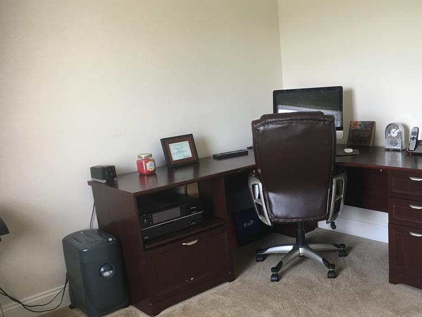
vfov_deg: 37.5
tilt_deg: -13.1
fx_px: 463
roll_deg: +3.3
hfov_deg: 48.3
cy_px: 197
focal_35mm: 38
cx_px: 273
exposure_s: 1/15
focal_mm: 4.15
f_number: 2.2
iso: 32
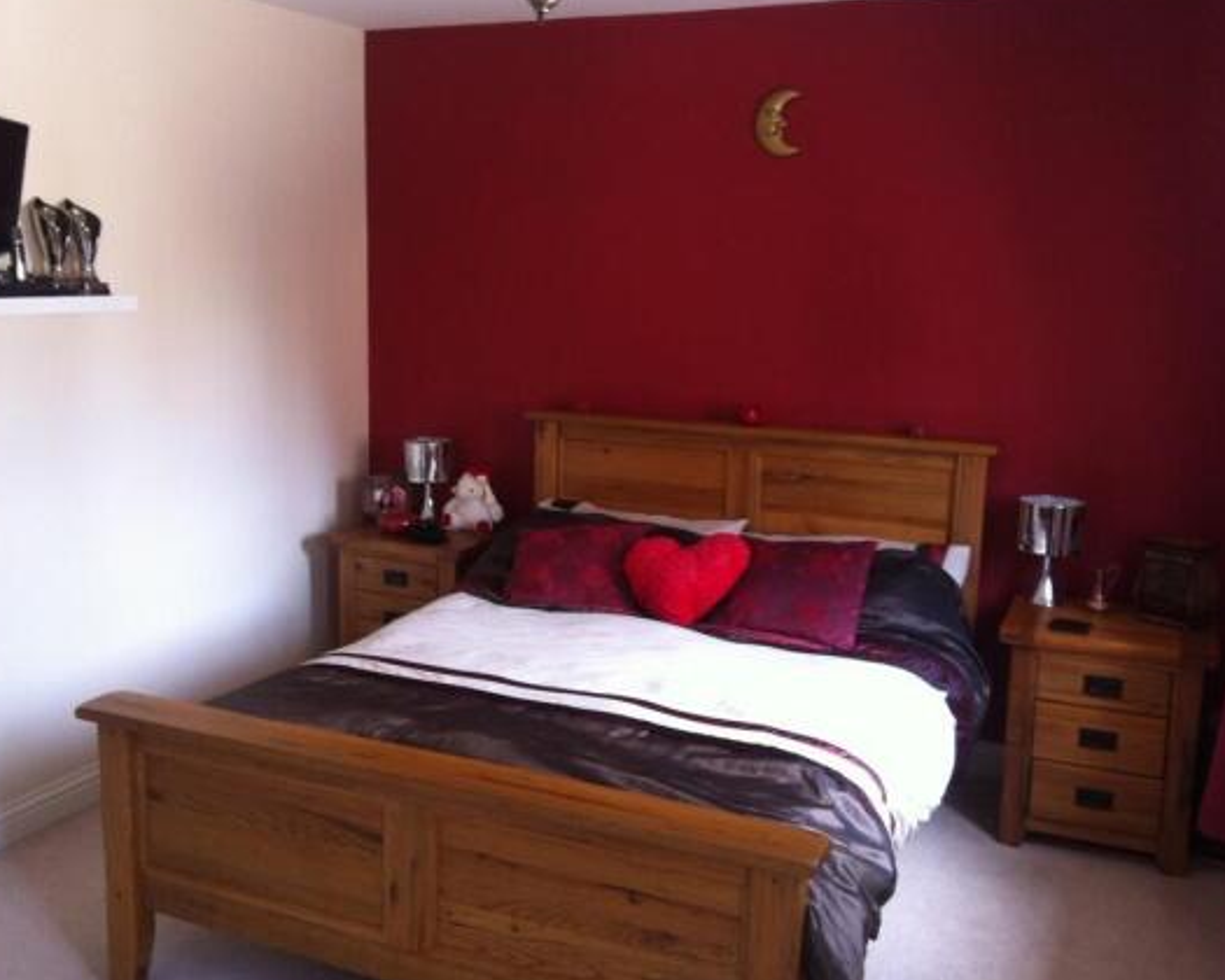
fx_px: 1378
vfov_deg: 39.2
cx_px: 578
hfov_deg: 47.9
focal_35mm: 38
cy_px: 482
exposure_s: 1/15
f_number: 2.8
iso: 100
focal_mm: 3.85
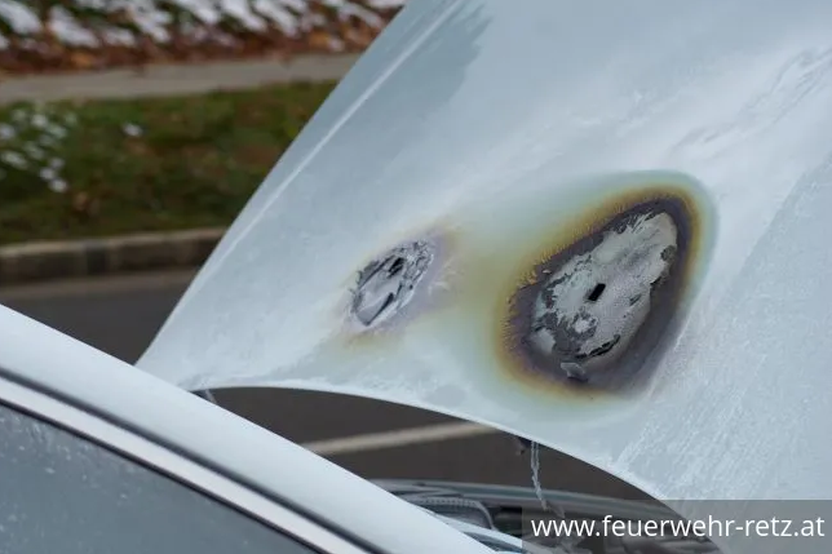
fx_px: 2449
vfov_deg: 12.9
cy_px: 276
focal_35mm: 106
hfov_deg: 19.3
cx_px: 413
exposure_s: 1/160
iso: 100
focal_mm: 70
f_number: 5
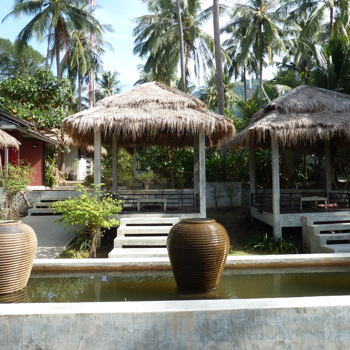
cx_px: 181
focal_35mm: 30
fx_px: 343
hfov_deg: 54.0
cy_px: 178
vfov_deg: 54.0
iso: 80
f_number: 4
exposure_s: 1/160
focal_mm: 4.1
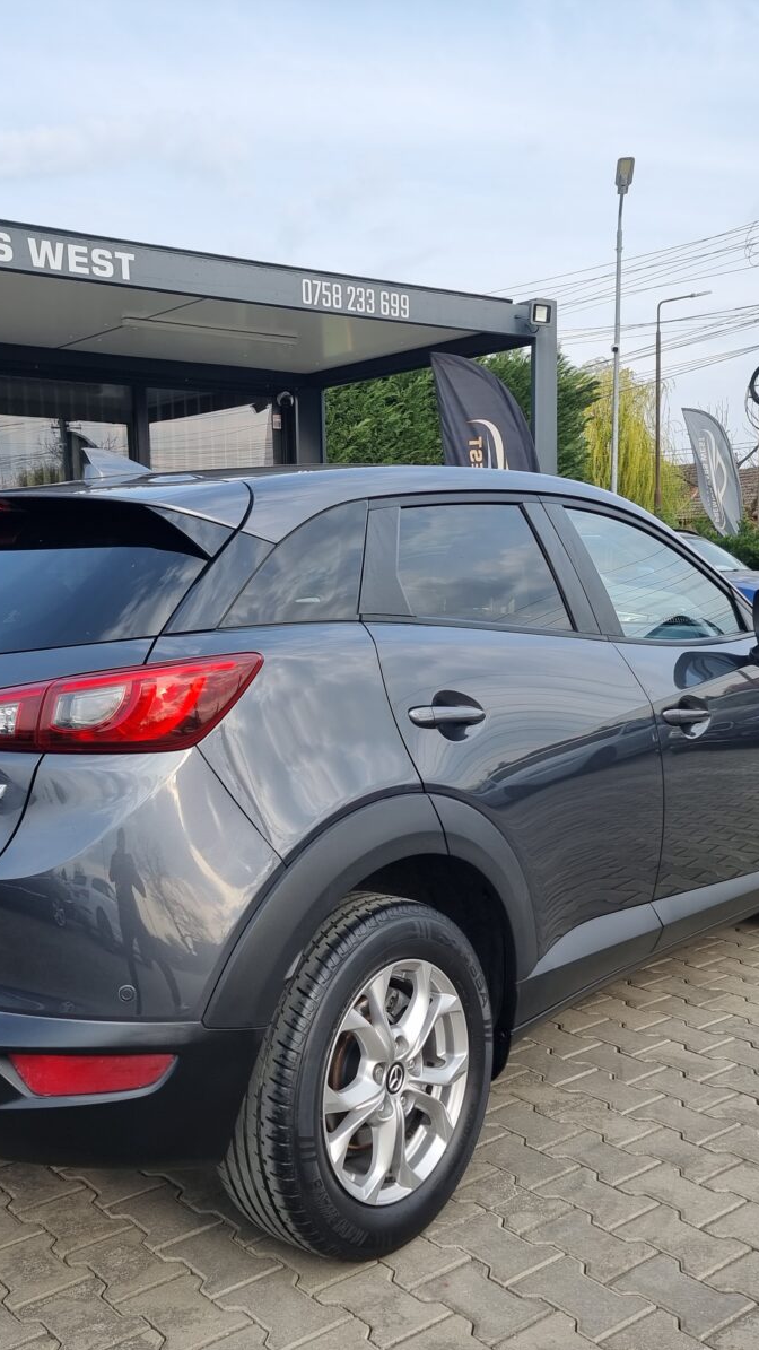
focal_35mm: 35
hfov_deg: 33.6
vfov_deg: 56.6
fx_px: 1253
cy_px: 676
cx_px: 293
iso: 50
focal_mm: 6.7
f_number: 1.8
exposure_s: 1/299
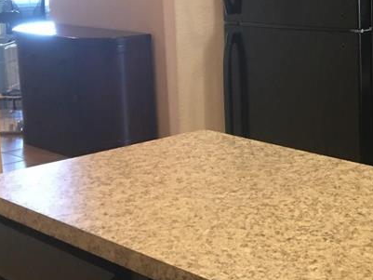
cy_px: 73
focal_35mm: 74
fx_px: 798
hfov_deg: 24.5
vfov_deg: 19.8
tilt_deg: -8.0
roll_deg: +0.2
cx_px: 414
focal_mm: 4.15
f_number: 2.2
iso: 64
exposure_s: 1/4
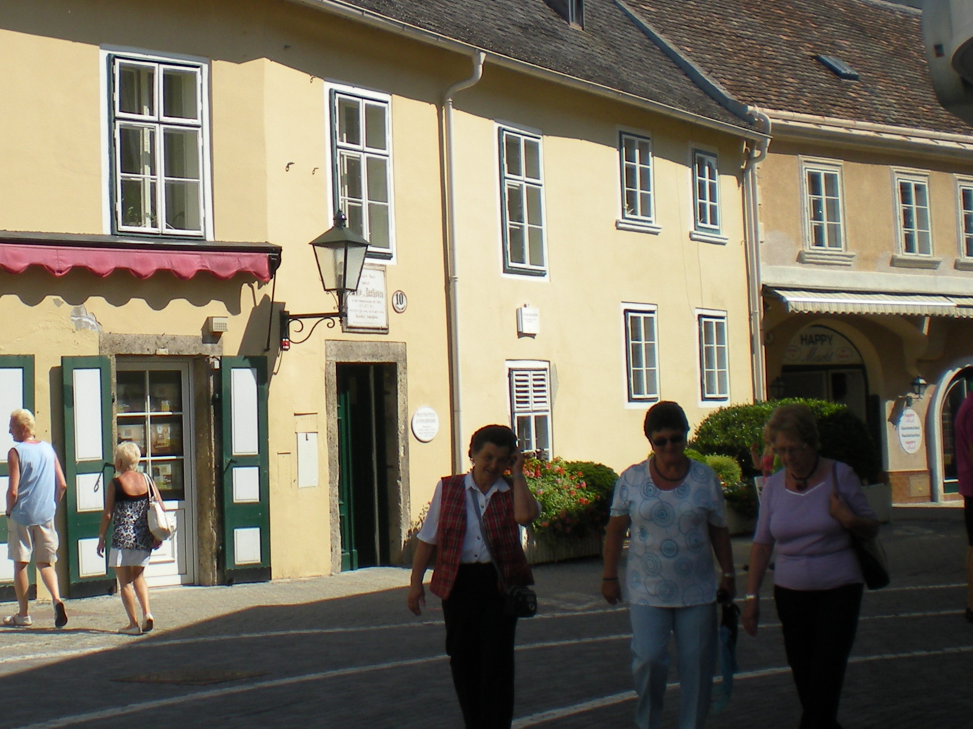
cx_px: 221
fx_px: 1855
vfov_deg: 22.1
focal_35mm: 66
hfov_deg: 28.9
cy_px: 207
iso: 64
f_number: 4.6
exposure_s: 1/600
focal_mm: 6.3
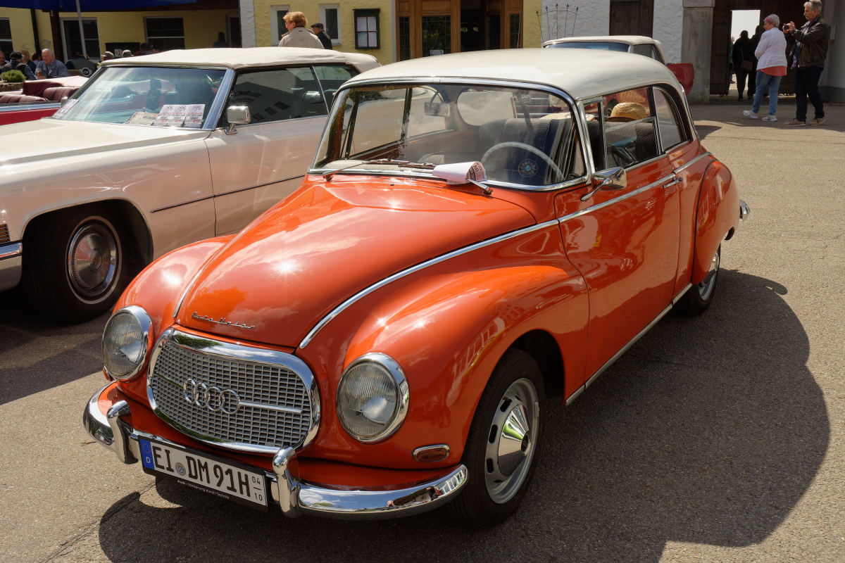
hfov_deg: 51.3
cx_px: 422
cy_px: 282
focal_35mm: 38
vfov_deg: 35.5
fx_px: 880
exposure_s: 1/400
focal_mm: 25
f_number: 9
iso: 250
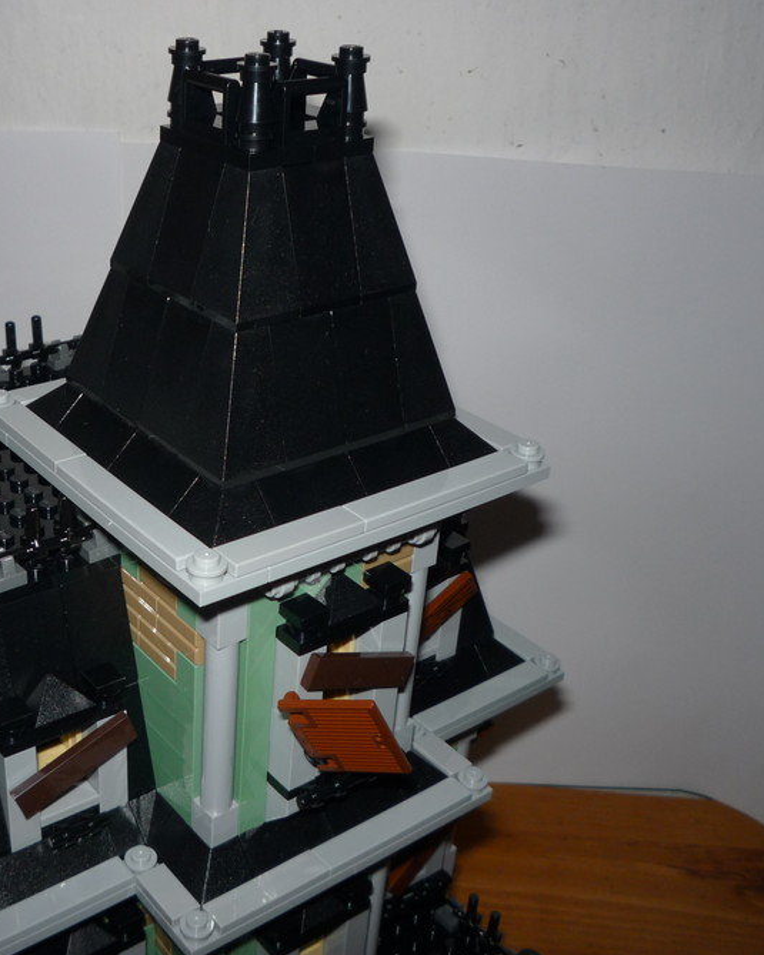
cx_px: 198
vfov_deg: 43.8
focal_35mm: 42
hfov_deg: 35.0
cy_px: 480
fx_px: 1187
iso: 100
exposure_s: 1/30
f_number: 4
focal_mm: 5.2
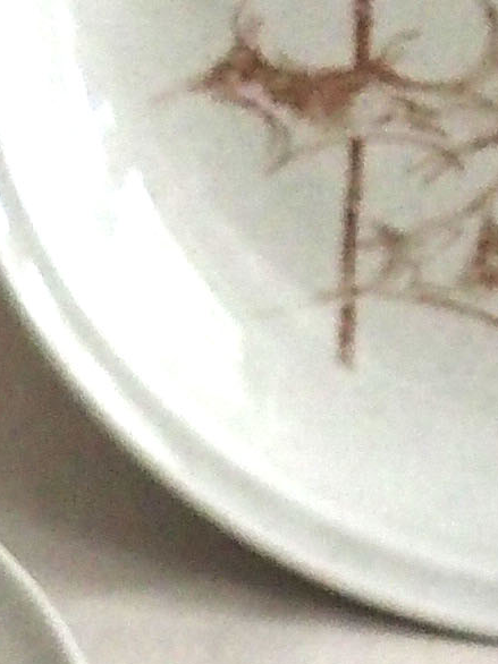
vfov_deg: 8.4
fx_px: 4530
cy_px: 435
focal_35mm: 236
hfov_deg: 6.2
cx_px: -221
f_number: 4
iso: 1600
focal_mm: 15
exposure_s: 1/60
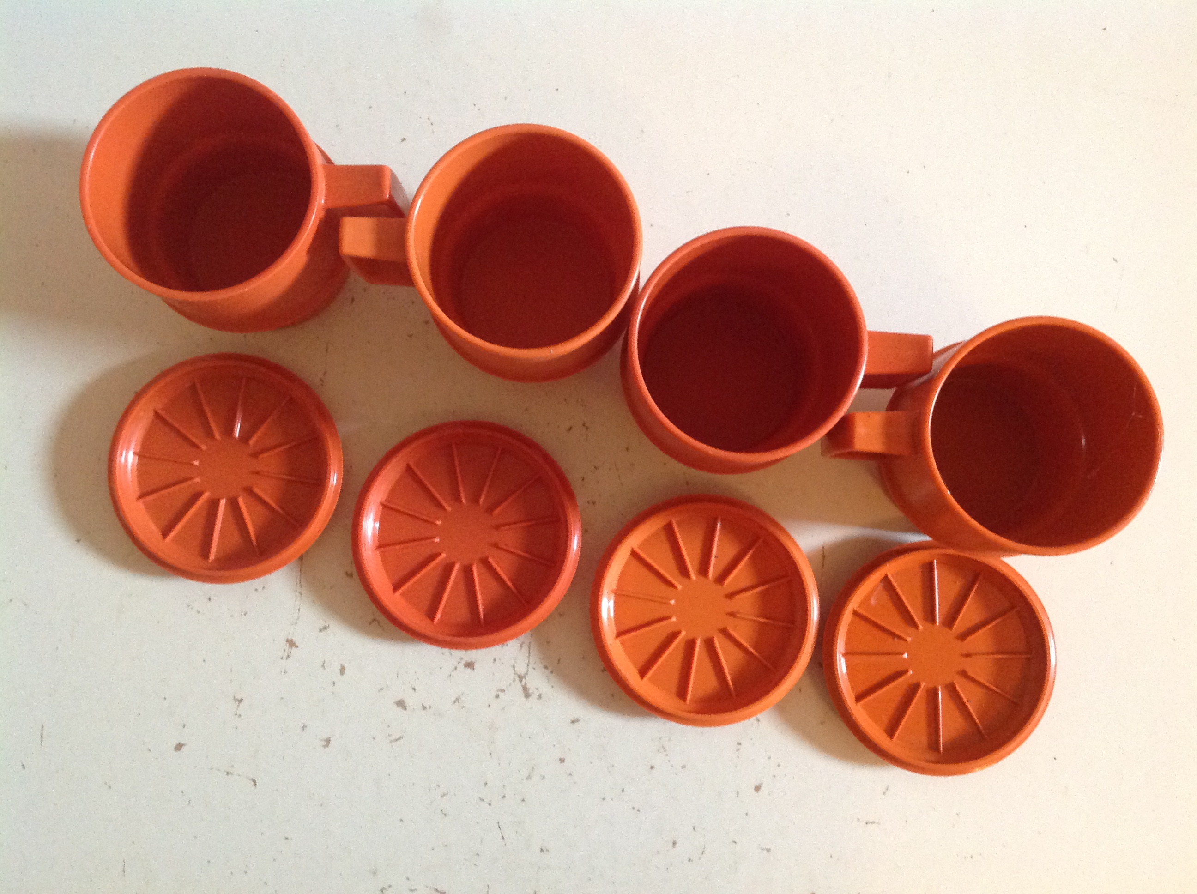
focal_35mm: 35
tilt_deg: -84.9
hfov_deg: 52.7
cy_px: 447
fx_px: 1208
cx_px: 598
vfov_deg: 40.6
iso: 400
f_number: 2.4
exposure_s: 1/15
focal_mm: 4.28
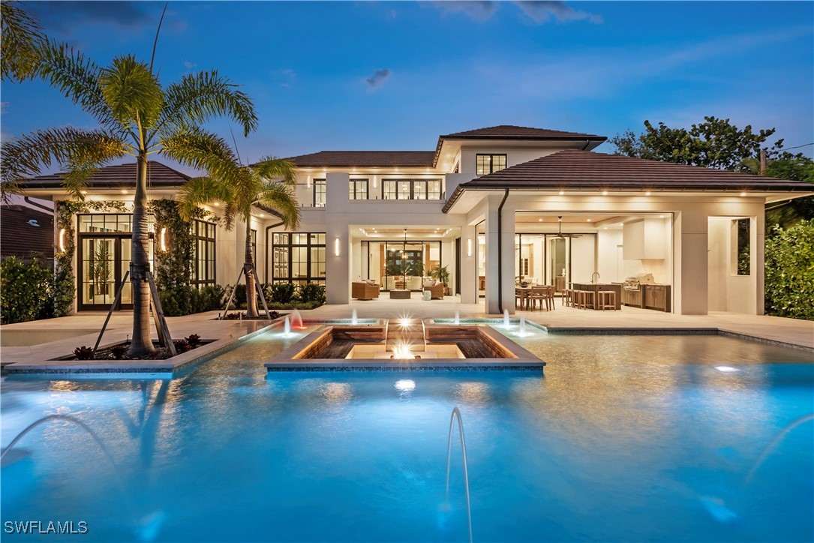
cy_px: 272
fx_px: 407
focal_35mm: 18
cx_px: 407
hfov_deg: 90.0
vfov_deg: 67.4
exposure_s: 5
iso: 100
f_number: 9
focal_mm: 18
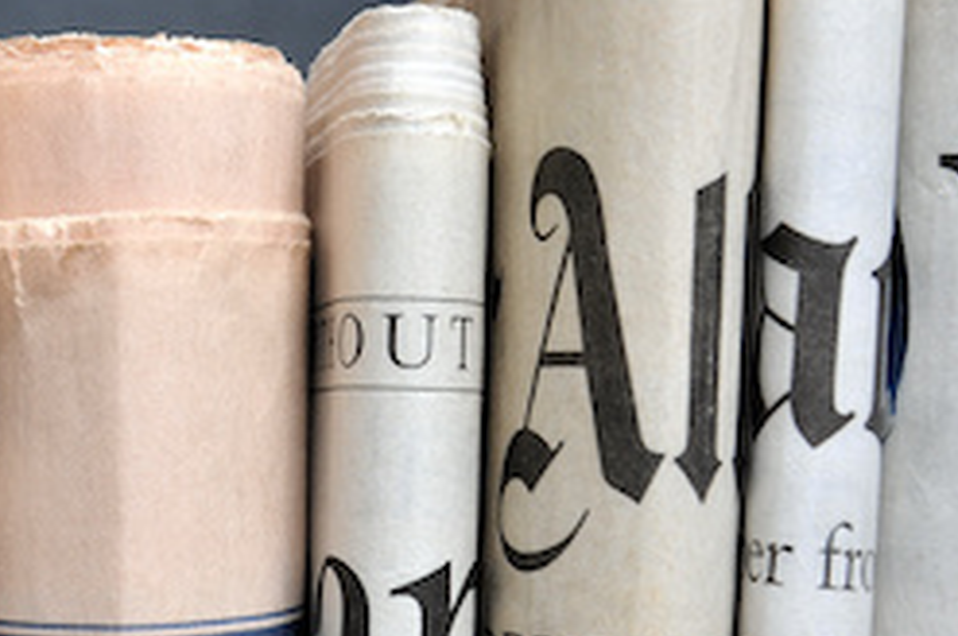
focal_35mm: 143
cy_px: 283
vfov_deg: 9.6
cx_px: -217
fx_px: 3800
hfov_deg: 13.9
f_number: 10
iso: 100
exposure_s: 1/6
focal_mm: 38
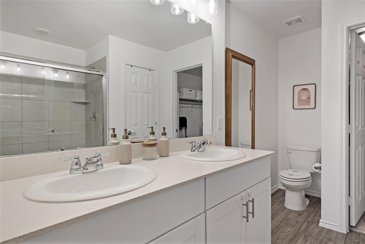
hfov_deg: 83.9
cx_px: 182
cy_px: 122
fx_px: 203
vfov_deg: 62.0
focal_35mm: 20
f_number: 13
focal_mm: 20
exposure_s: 1/8
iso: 200
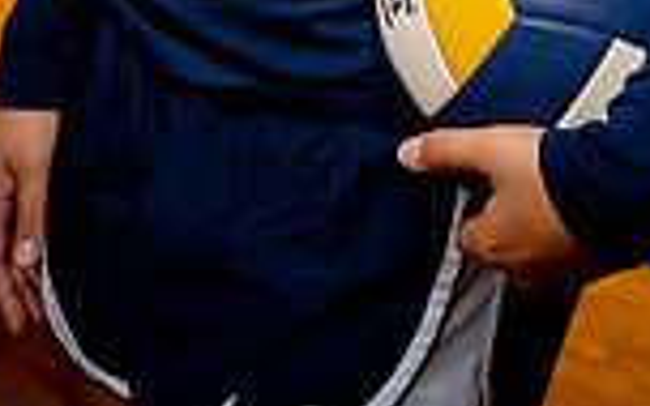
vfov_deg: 8.7
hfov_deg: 15.0
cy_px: -513
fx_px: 2462
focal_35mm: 139
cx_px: 453
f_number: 5.6
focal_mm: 46
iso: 250
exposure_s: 1/250
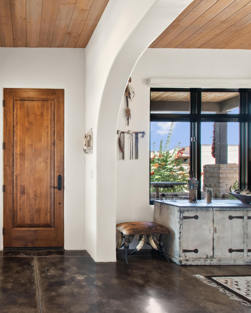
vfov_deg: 70.1
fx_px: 223
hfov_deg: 52.9
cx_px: 34
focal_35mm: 24
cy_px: 172
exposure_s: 1/5
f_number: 13
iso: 800
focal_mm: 10
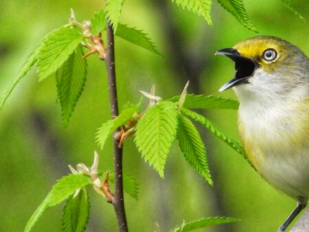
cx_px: 324
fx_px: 16206
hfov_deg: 1.1
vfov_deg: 0.8
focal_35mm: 1816
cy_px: 187
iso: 800
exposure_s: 1/1250
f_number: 5.6
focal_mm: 144
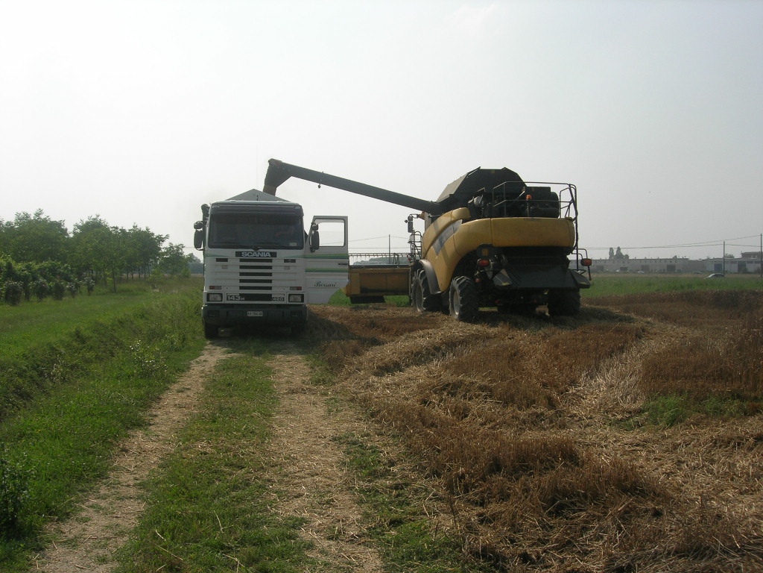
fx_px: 838
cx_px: 382
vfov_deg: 37.7
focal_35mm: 38
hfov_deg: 49.0
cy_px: 286
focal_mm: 7.8
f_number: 4.8
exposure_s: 1/965
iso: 64
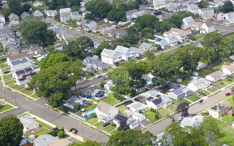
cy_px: 46
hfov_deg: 27.1
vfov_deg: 18.5
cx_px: 254
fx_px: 446
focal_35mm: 70
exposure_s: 1/820
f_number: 2.2
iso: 100
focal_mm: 4.7
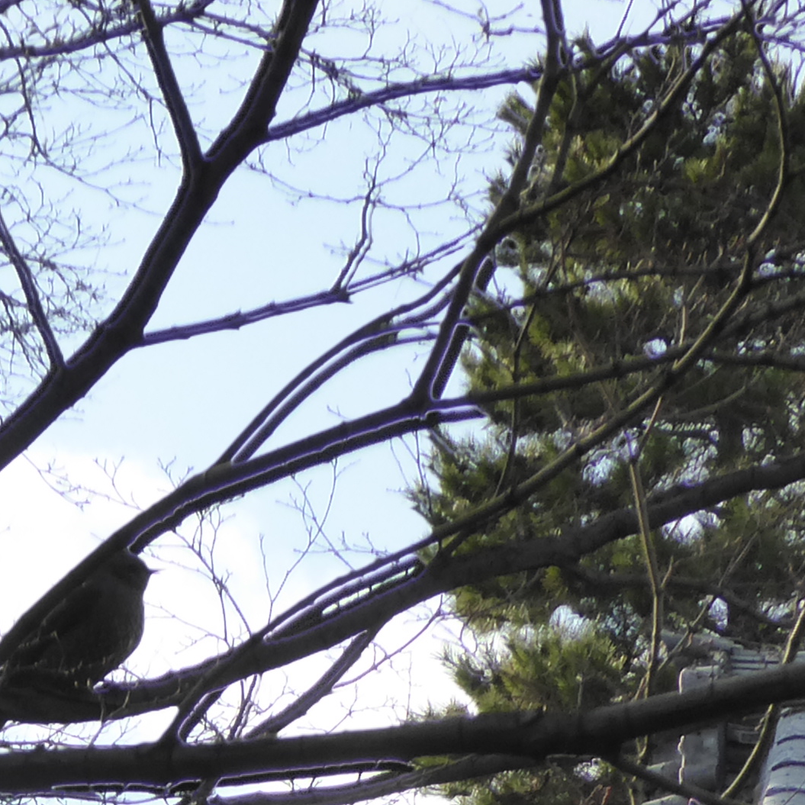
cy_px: 1299
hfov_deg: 7.1
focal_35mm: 246
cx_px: 158
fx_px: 6472
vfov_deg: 7.0
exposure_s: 1/640
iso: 200
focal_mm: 10.3
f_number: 4.2
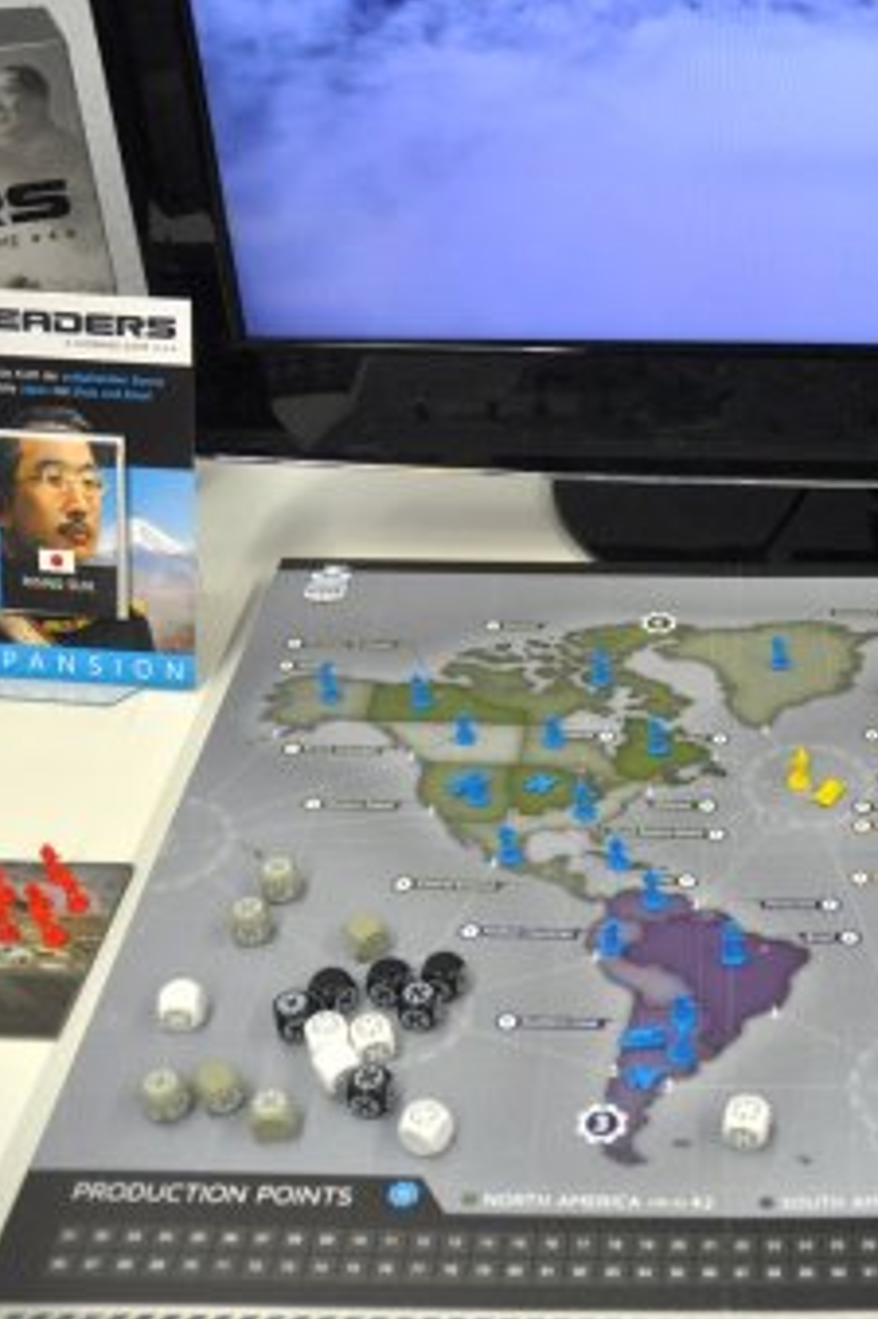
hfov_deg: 25.9
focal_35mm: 50
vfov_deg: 39.6
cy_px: 660
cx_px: 835
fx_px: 1831
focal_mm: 22
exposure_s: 1/50
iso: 800
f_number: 3.5
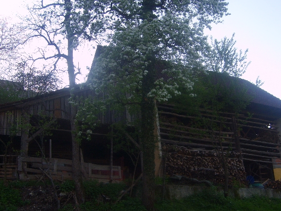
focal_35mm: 49
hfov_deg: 38.9
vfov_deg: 29.7
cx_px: 144
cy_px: 122
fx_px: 398
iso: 50
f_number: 2.8
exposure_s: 1/350
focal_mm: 5.8
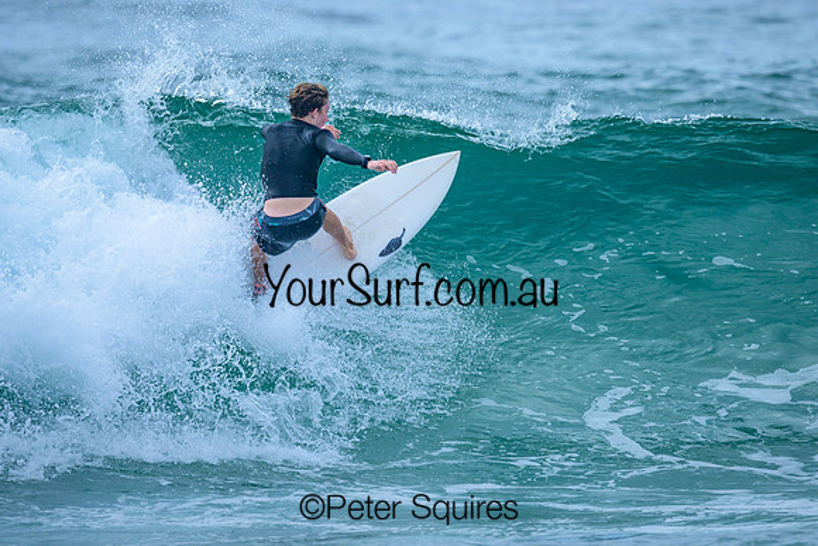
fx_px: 24386
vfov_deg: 1.3
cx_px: 381
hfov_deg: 1.9
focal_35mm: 1073
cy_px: 216
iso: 450
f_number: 6.3
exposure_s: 1/3200
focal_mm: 800
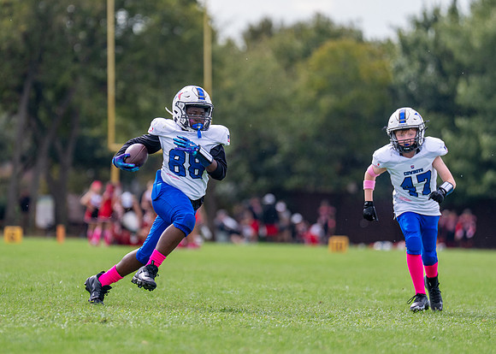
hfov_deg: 5.6
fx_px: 5031
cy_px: 163
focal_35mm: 357
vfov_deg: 4.0
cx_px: 195
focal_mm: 200
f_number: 2.8
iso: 400
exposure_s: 1/3200
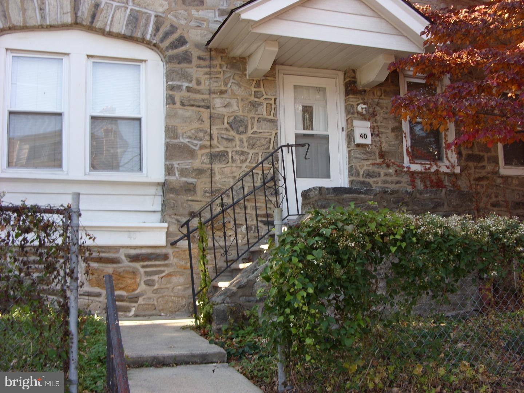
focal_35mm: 38
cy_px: 196
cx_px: 262
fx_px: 575
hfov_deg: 49.0
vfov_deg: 37.7
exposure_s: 1/125
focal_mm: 6.3
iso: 50
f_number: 2.8
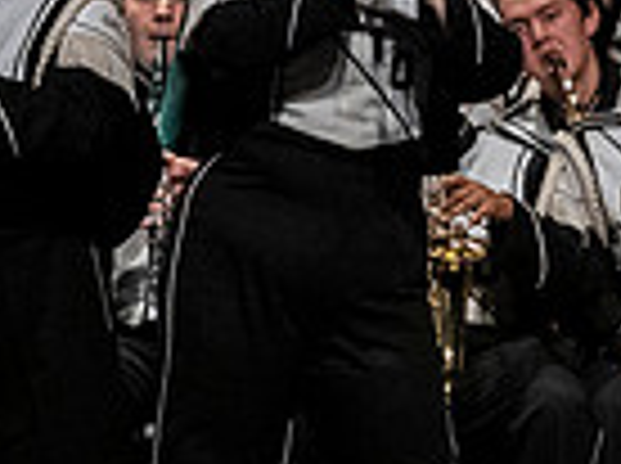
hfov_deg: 2.3
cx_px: -500
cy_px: 95
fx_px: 15240
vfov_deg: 1.7
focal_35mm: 851
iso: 4000
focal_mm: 140
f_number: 4
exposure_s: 1/500
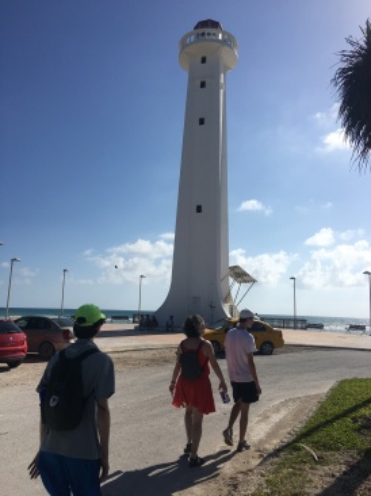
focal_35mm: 29
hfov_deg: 48.2
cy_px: 248
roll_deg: -2.8
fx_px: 415
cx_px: 186
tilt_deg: +8.0
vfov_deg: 61.7
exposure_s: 1/4525
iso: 25
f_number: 2.2
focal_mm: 4.15
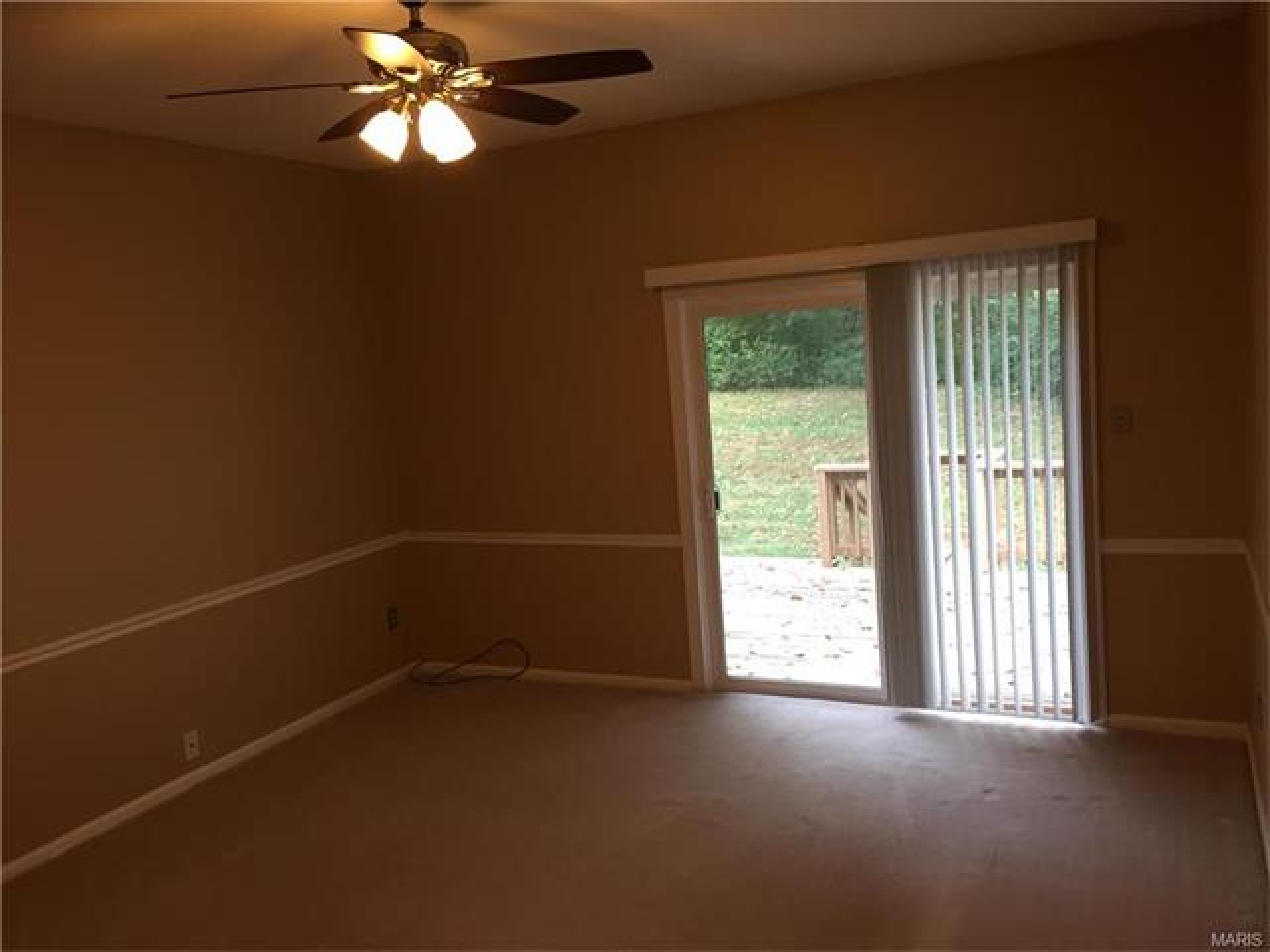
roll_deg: +3.9
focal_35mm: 29
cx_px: 635
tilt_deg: -7.2
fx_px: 1064
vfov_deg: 48.2
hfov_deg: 61.7
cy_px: 476
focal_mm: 4.15
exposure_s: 1/30
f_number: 2.2
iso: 100
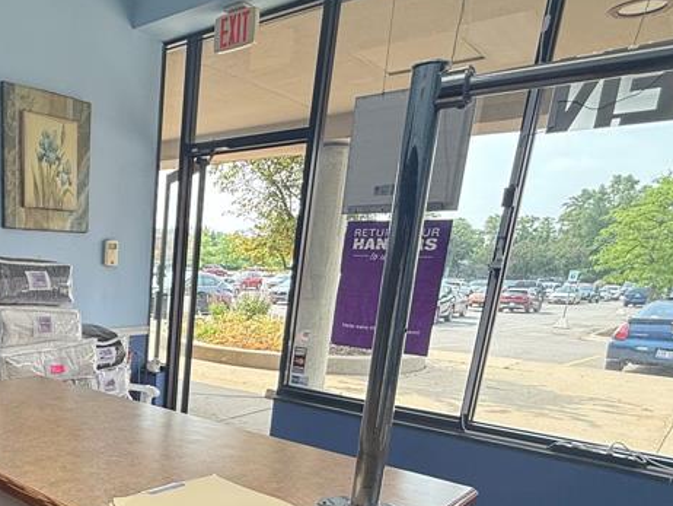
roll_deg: -2.0
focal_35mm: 31
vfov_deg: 42.7
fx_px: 603
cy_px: 427
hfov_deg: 53.1
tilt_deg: -15.4
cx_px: 103
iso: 64
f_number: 2.2
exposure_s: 1/216
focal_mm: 2.22
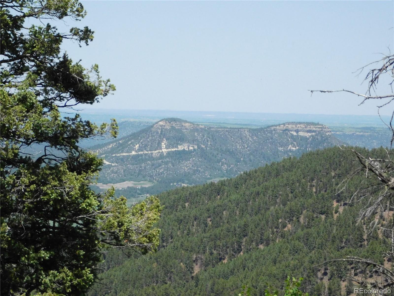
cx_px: 197
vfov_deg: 11.1
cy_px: 148
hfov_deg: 14.7
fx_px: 1525
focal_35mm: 134
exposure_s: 1/1000
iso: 800
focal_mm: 23.7
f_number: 10
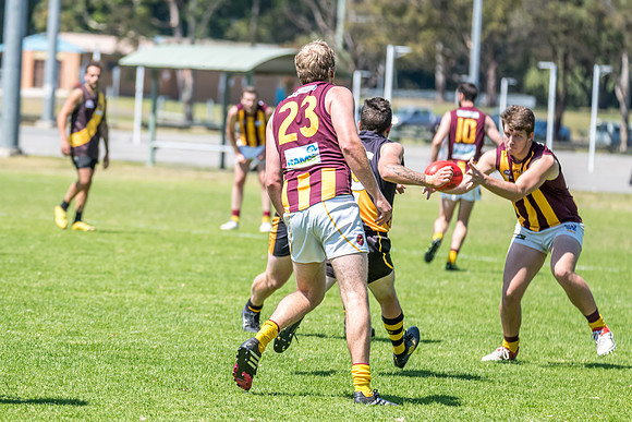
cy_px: 150
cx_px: 208
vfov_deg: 4.0
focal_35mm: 346
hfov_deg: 6.0
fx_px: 6069
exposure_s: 1/2500
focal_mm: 250
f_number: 6.3
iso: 800
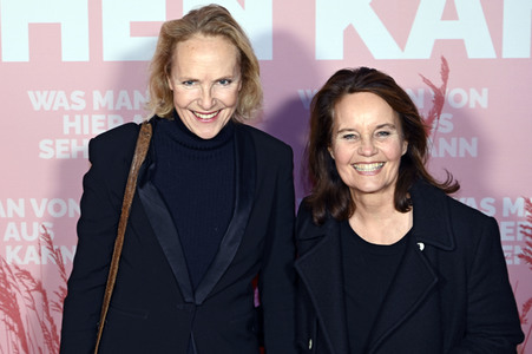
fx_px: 1034
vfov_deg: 19.4
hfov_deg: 28.9
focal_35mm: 70
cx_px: 266
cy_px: 177
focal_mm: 70
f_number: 4
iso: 500
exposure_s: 1/100
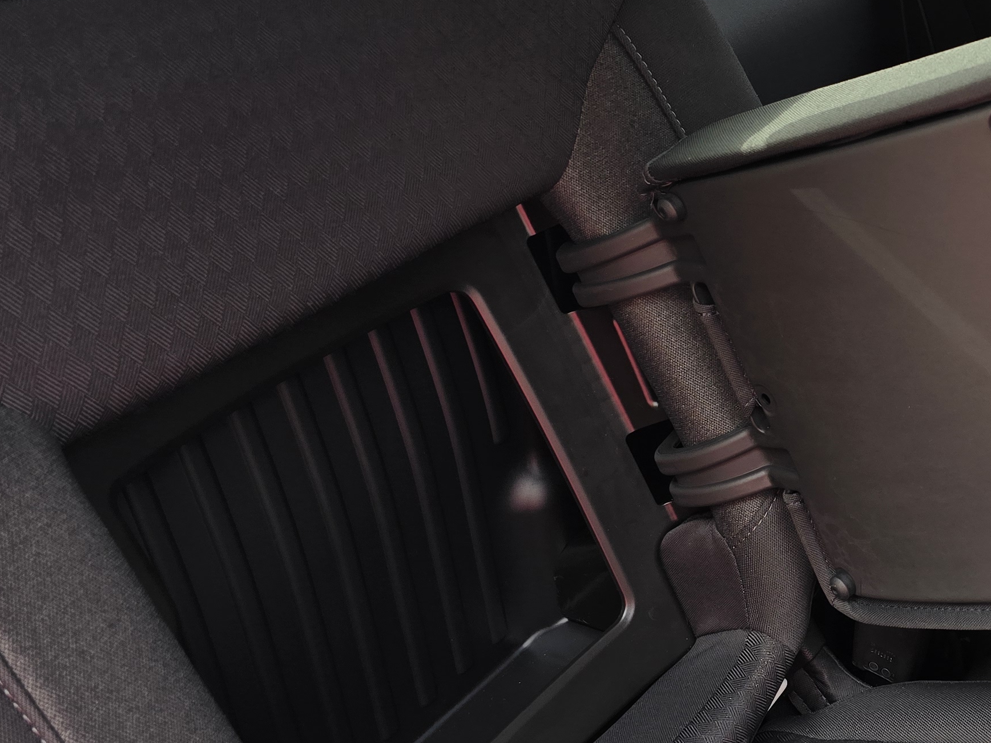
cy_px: 281
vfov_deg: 27.4
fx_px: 1517
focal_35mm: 53
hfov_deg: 33.6
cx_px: 953
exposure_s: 1/180
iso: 40
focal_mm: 6.3
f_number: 1.7
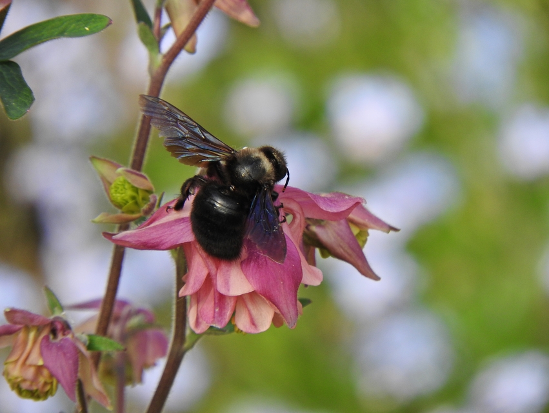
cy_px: 206
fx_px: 19050
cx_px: 274
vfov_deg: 1.2
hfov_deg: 1.7
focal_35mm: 1200
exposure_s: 1/250
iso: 160
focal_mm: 215
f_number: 6
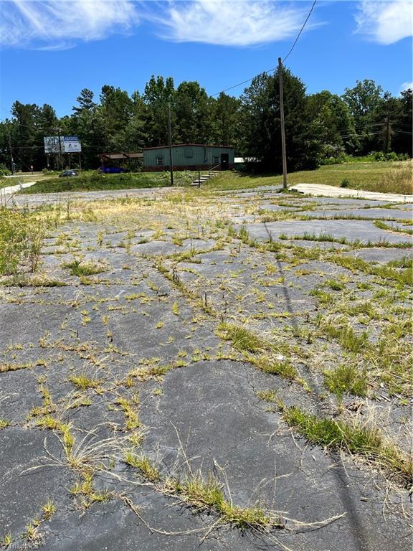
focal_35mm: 26
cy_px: 276
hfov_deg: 53.1
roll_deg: +1.8
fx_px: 414
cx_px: 206
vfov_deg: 67.3
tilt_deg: -10.4
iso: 50
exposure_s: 1/3049
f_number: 1.6
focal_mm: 5.1
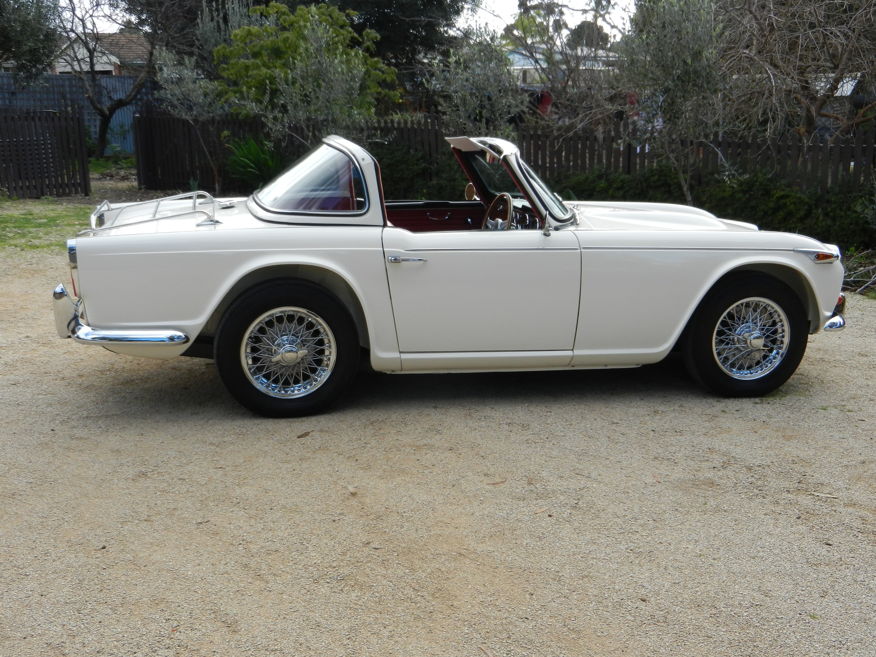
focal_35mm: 38
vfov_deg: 37.7
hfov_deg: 49.0
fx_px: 962
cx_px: 438
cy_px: 328
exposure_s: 1/400
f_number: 4
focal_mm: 6.9
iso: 160
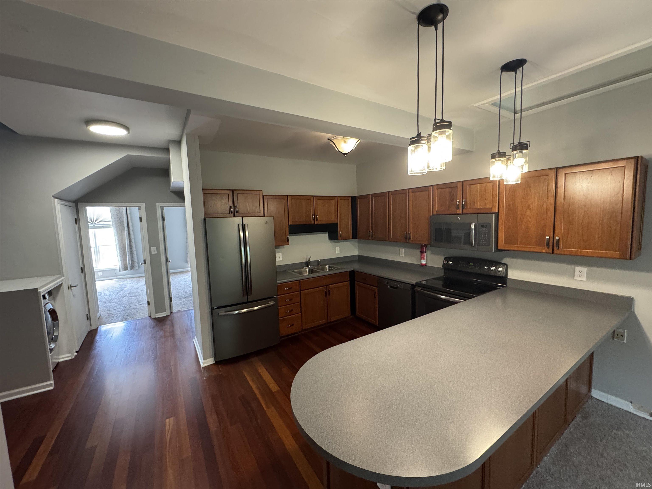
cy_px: 244
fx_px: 264
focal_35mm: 14
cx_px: 326
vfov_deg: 85.7
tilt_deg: -6.1
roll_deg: +1.3
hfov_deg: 102.1
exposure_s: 1/60
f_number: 2.2
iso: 500
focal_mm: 2.22
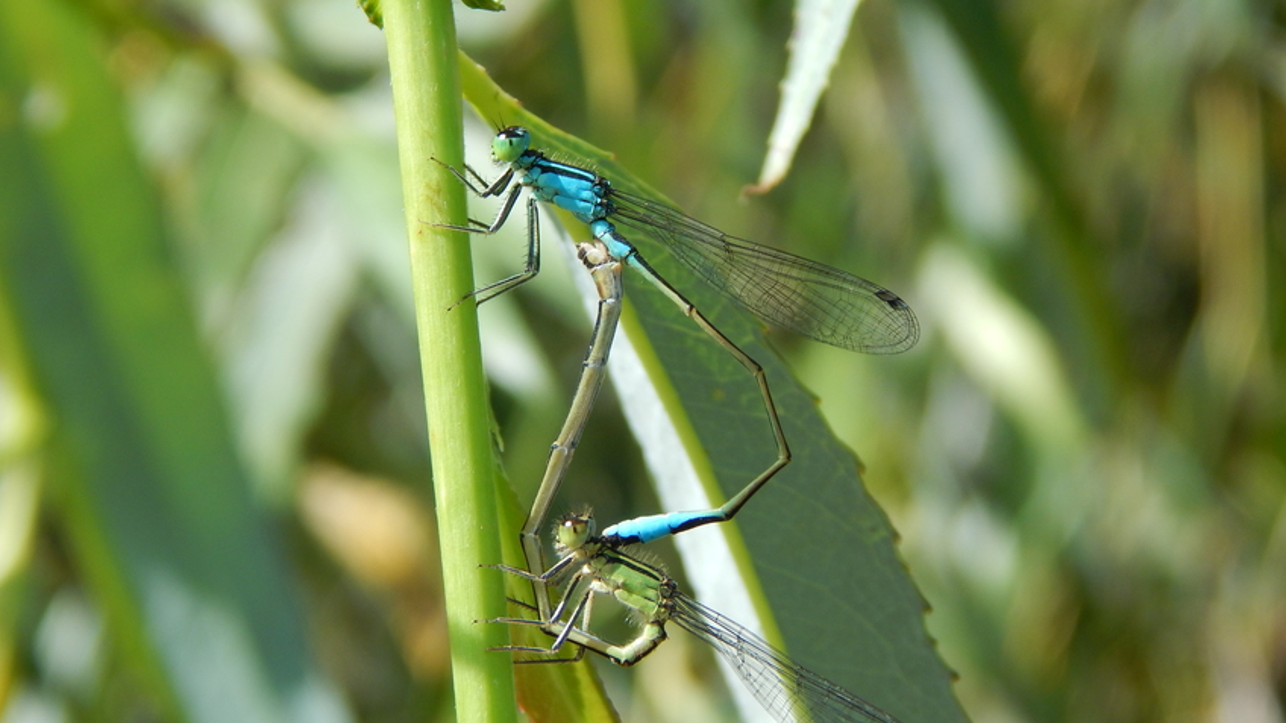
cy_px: 417
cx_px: 642
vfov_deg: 10.6
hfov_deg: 18.8
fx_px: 3887
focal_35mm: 114
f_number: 4.5
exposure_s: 1/500
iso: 125
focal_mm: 18.7
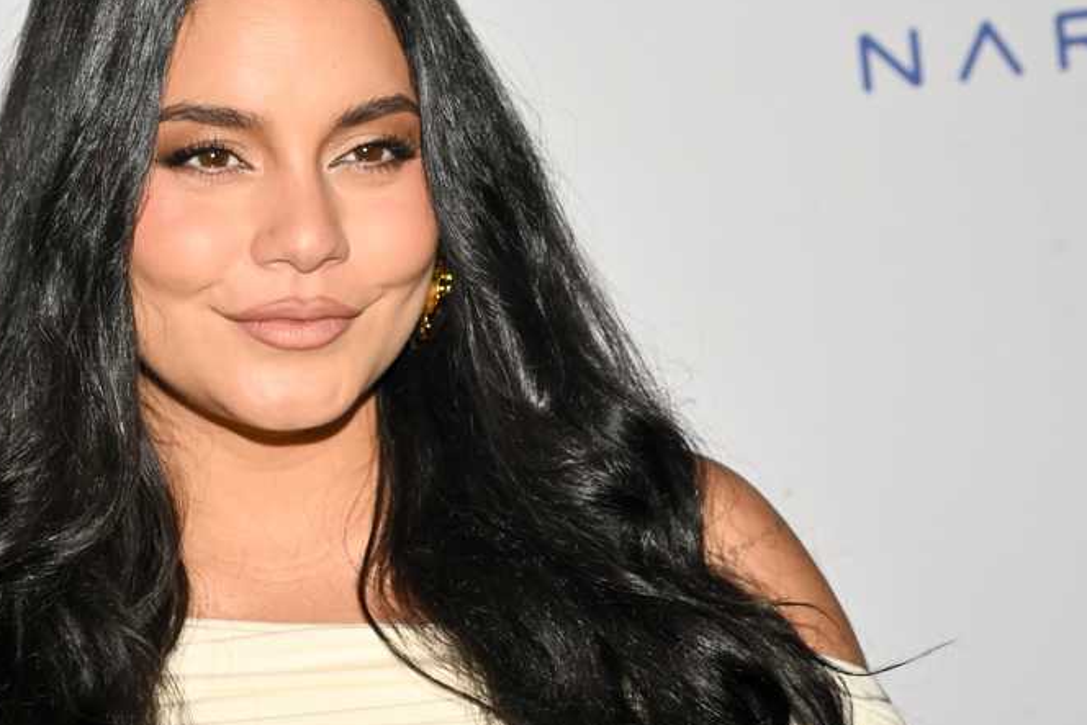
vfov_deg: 8.5
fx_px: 4892
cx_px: 342
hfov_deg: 12.7
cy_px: 366
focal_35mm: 162
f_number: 8
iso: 400
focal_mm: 96
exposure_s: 1/200
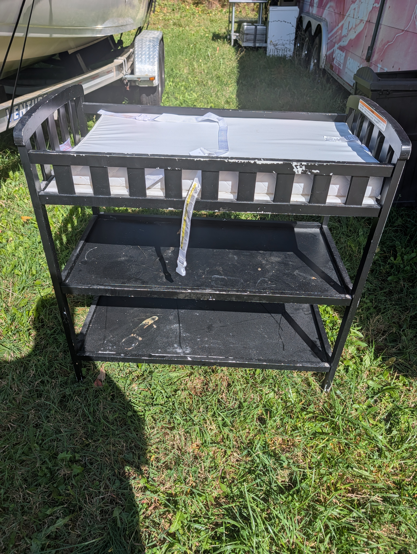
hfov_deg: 56.9
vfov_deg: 71.5
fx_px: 385
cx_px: 208
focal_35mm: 24
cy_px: 277
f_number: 1.68
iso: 19
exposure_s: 1/1972
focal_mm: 6.9
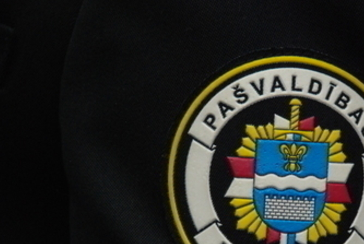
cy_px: 173
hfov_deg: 6.8
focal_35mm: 304
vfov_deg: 4.5
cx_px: 268
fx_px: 3077
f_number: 5.6
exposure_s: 1/180
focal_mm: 135
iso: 1000
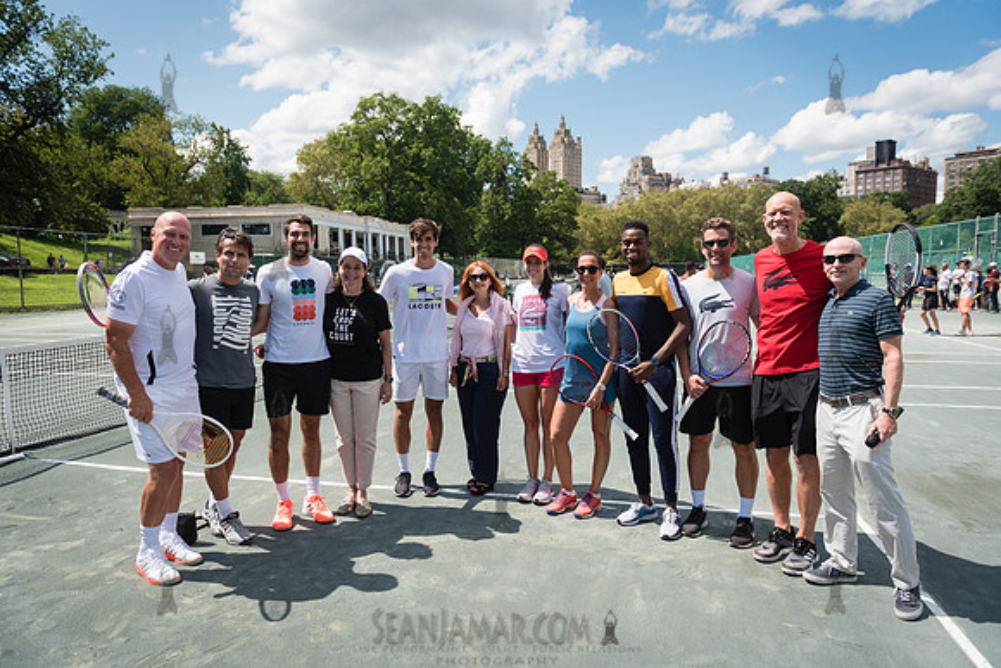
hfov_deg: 73.7
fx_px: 667
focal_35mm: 24
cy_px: 334
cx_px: 500
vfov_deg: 53.2
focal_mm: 24
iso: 200
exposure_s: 1/2000
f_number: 4
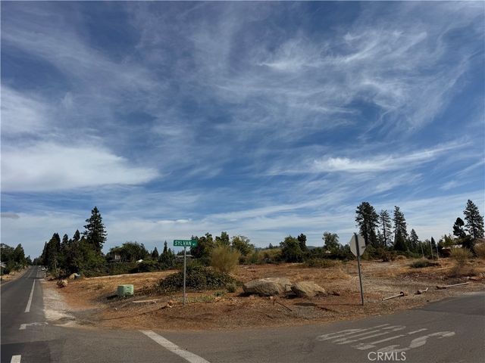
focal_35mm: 24
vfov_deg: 56.8
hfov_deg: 71.6
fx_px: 336
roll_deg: +1.5
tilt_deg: +10.3
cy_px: 182
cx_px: 242
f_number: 1.78
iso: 80
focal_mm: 6.76
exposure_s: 1/9009
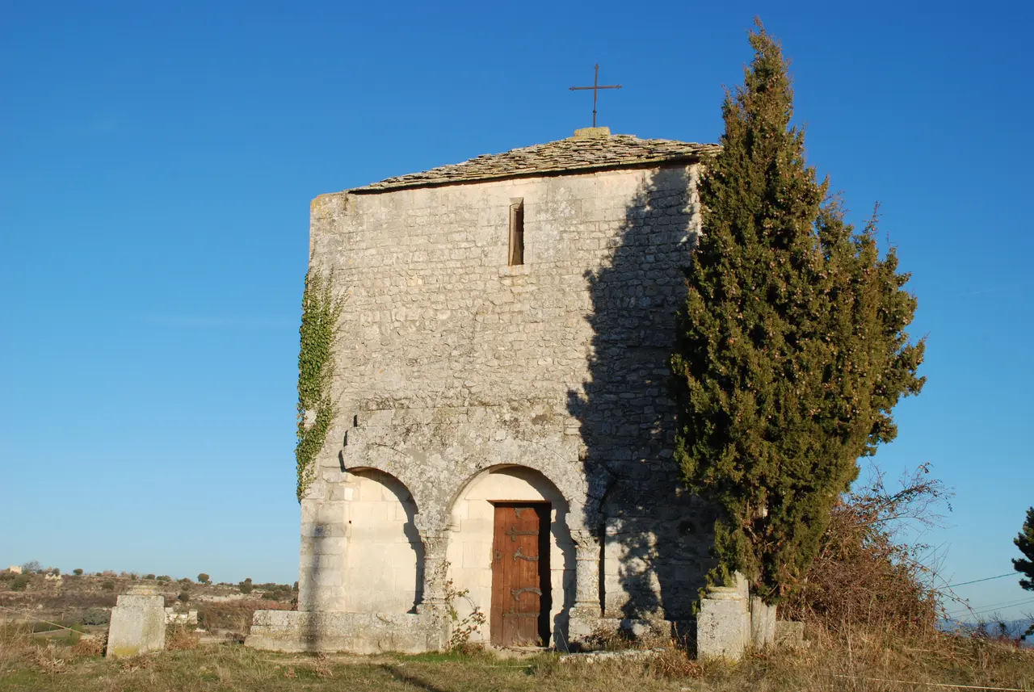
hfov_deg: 42.3
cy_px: 346
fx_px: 1337
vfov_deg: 29.0
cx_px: 517
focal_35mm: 46
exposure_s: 1/125
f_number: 13
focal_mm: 31
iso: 200
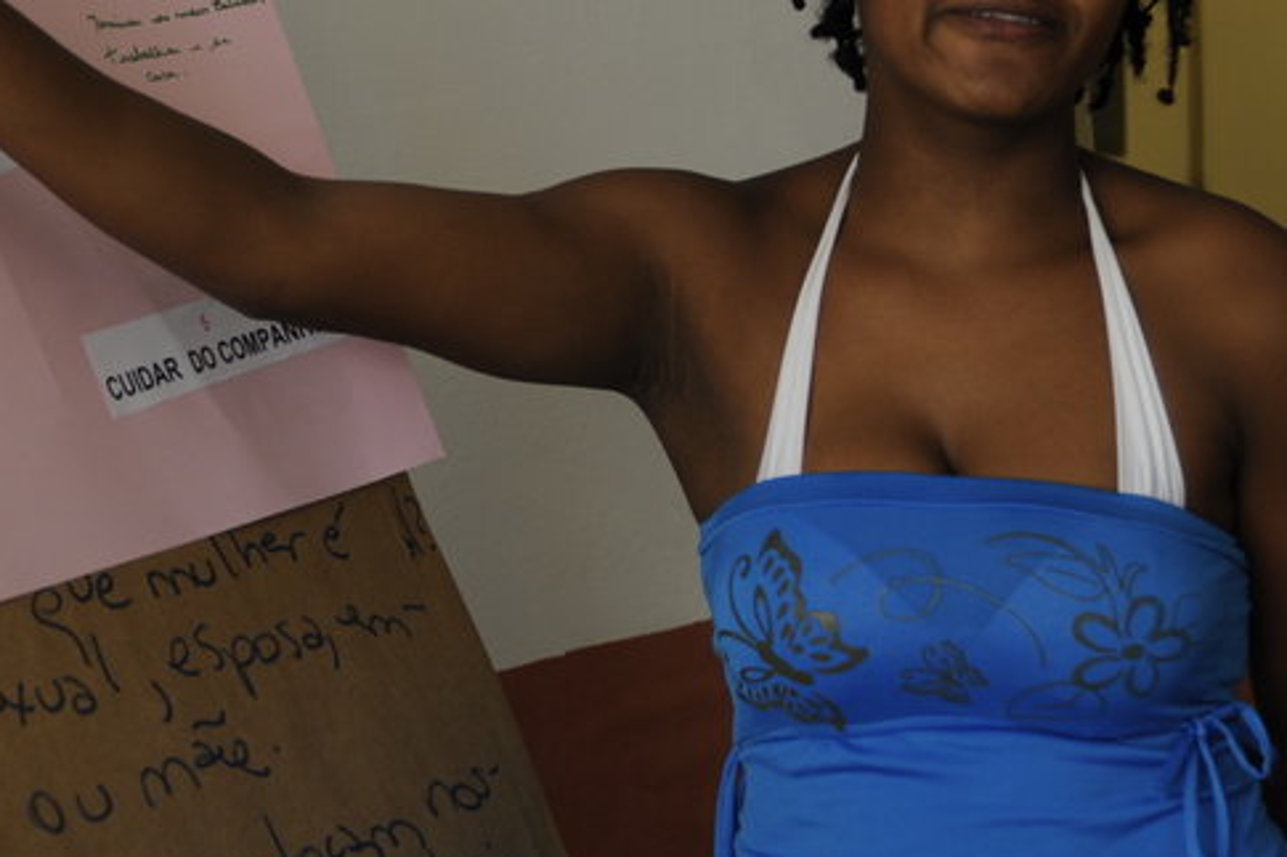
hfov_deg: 21.4
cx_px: 480
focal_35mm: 95
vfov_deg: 14.3
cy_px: 245
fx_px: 3395
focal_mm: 45
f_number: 4.5
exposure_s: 1/125
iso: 400
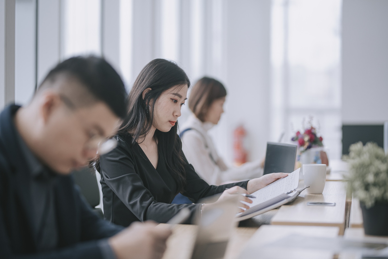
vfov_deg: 16.1
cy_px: 130
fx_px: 916
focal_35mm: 85
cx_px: 194
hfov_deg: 23.9
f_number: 1.6
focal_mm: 85
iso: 500
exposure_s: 1/2500
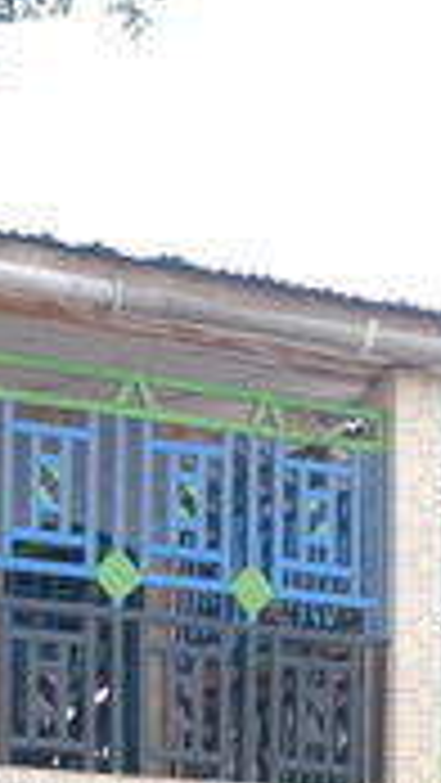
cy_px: 886
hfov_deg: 8.6
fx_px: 2928
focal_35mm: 141
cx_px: 256
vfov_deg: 14.8
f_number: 5.6
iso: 200
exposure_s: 1/140
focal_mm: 26.4
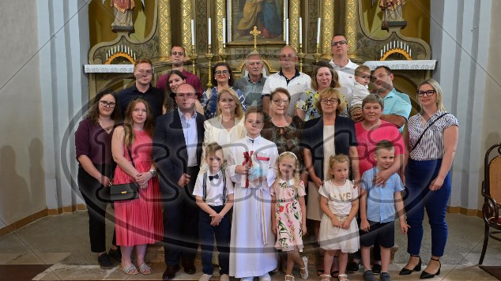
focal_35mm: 30
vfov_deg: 39.4
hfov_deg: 65.1
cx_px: 252
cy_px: 154
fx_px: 392
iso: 4000
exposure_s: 1/125
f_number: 5
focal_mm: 27.5
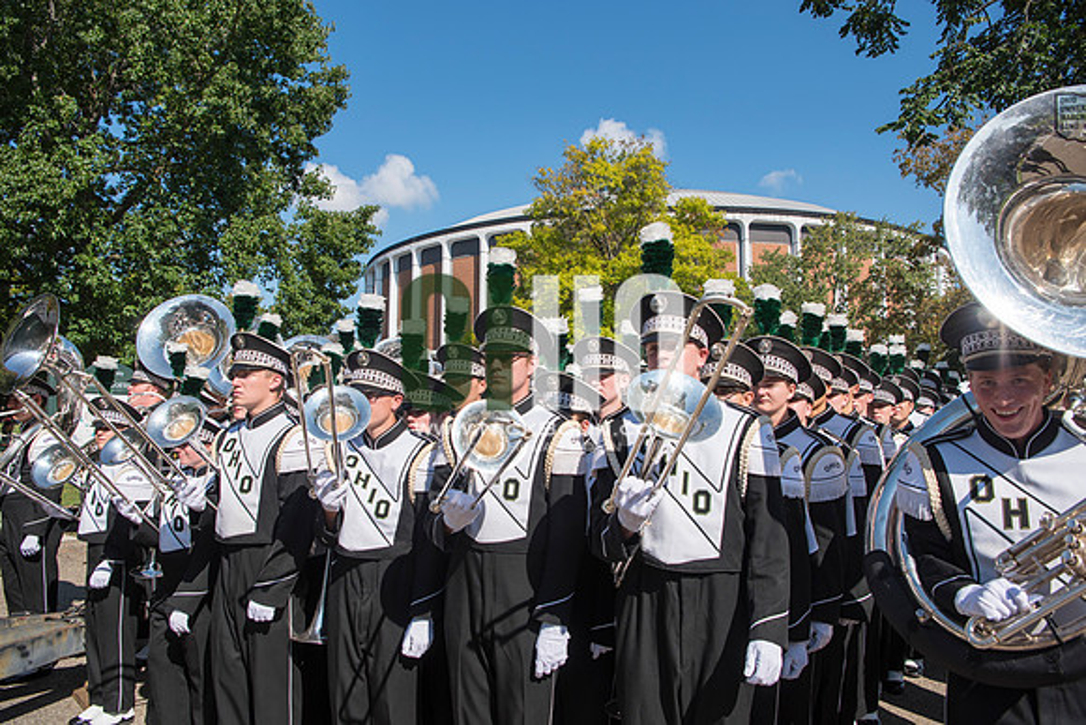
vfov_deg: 53.2
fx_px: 724
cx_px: 543
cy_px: 362
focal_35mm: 24
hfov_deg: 73.7
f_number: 5.6
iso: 200
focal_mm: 24
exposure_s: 1/1600
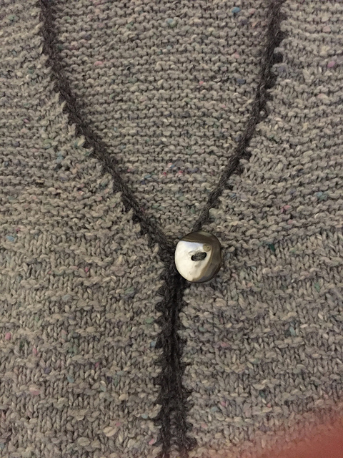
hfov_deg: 48.2
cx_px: 172
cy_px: 229
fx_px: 383
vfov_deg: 61.7
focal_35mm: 29
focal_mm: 4.15
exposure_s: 1/15
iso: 640
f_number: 2.2
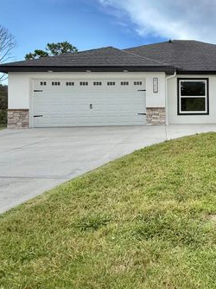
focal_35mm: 28
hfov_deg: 44.8
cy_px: 109
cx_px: 197
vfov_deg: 62.7
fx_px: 233
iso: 50
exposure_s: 1/651
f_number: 2.2
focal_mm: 2.22
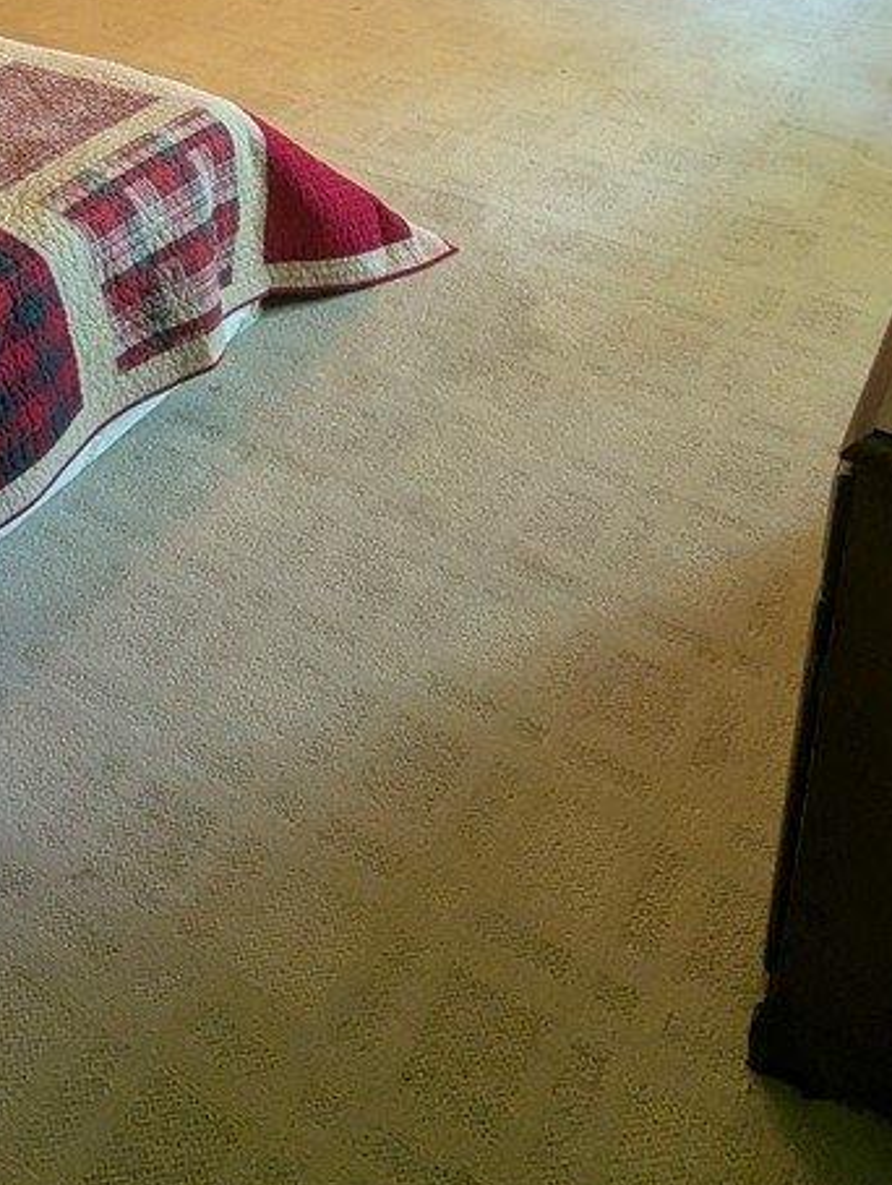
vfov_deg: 44.7
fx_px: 1233
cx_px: 434
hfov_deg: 39.8
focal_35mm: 36
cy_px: 40
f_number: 2.2
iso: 177
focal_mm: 2.35
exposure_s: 1/40
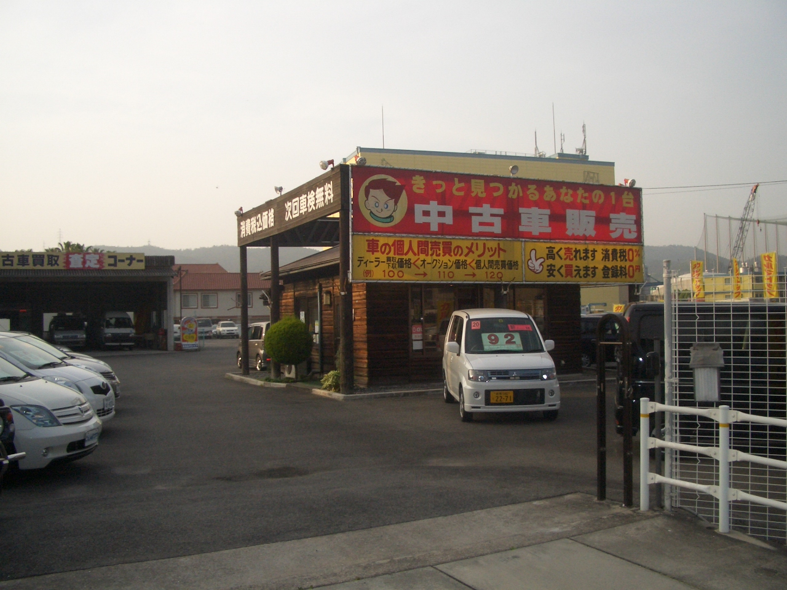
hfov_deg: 52.6
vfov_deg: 40.7
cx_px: 394
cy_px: 295
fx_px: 796
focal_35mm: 35
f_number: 4.3
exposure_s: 1/500
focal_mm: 5.8
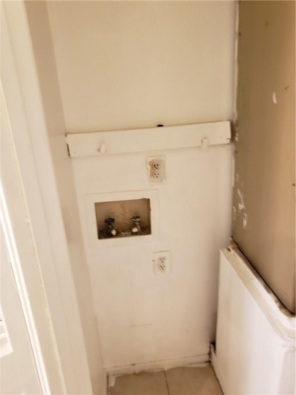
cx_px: 148
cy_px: 198
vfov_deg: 67.3
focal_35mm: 26
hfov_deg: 53.1
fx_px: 296
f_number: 2.4
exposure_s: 1/11
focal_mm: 4.3
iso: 250
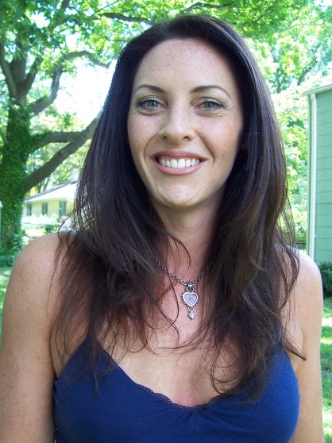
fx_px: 499
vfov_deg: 47.9
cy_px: 214
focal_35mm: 39
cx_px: 168
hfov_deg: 36.8
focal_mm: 5.6
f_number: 2.7
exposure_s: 1/60
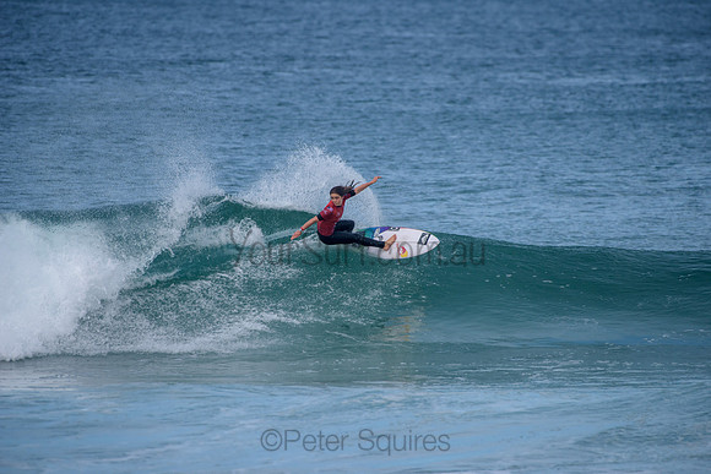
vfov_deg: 2.8
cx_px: 356
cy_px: 237
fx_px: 9877
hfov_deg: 4.1
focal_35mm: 500
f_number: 6.3
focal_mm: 500
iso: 250
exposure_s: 1/2500
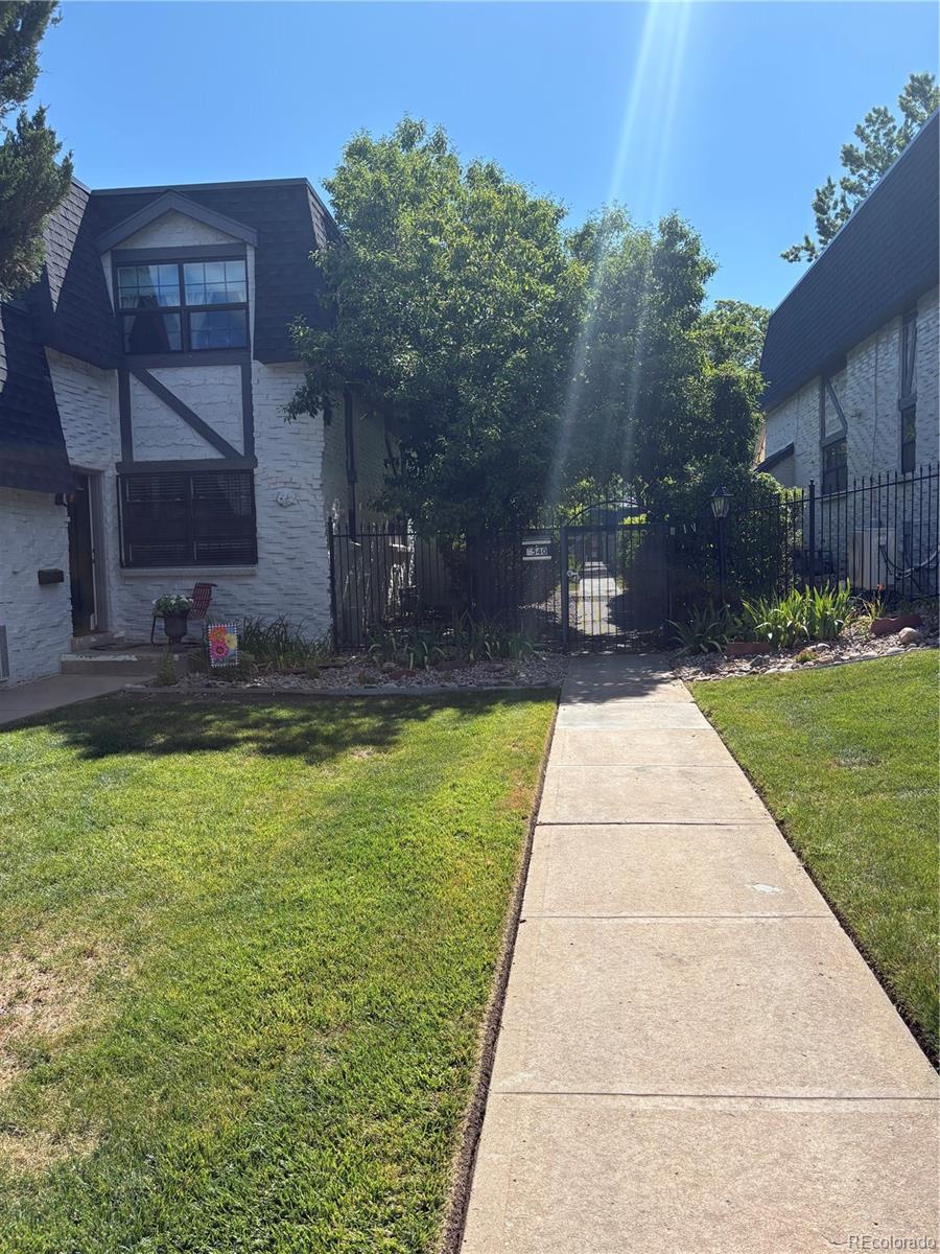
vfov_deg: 67.3
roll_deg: +0.8
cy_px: 627
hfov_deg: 53.1
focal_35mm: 26
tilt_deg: -3.5
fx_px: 941
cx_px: 470
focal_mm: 5.96
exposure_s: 1/2747
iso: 50
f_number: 1.6
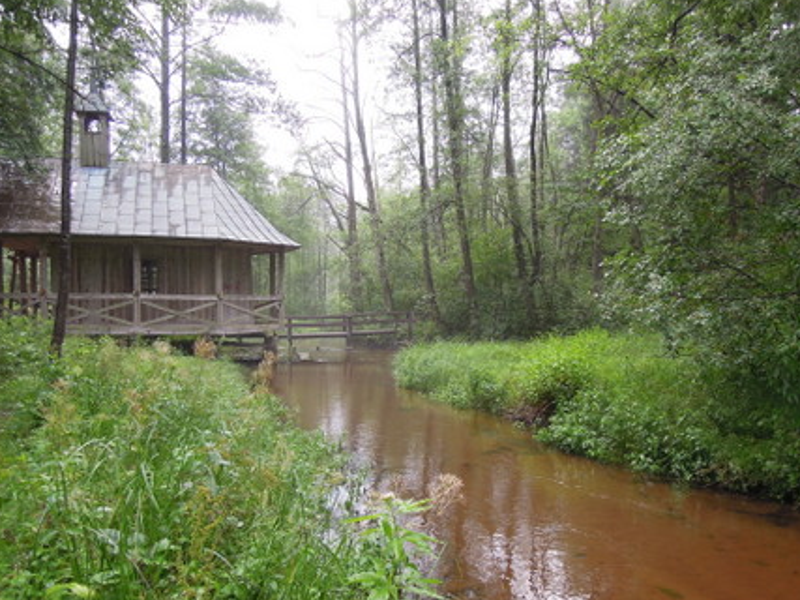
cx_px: 407
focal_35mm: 27
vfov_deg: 51.3
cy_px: 326
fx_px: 624
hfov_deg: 65.3
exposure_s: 1/40
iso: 160
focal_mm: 4.3
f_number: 2.8
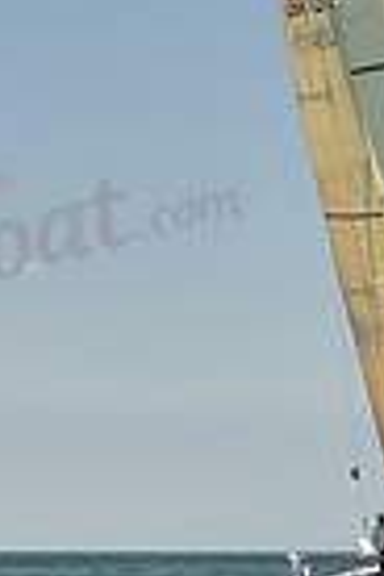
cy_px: -13
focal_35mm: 362
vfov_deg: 5.7
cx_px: 457
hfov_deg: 3.8
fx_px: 5792
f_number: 5
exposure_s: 1/640
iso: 250
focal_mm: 86
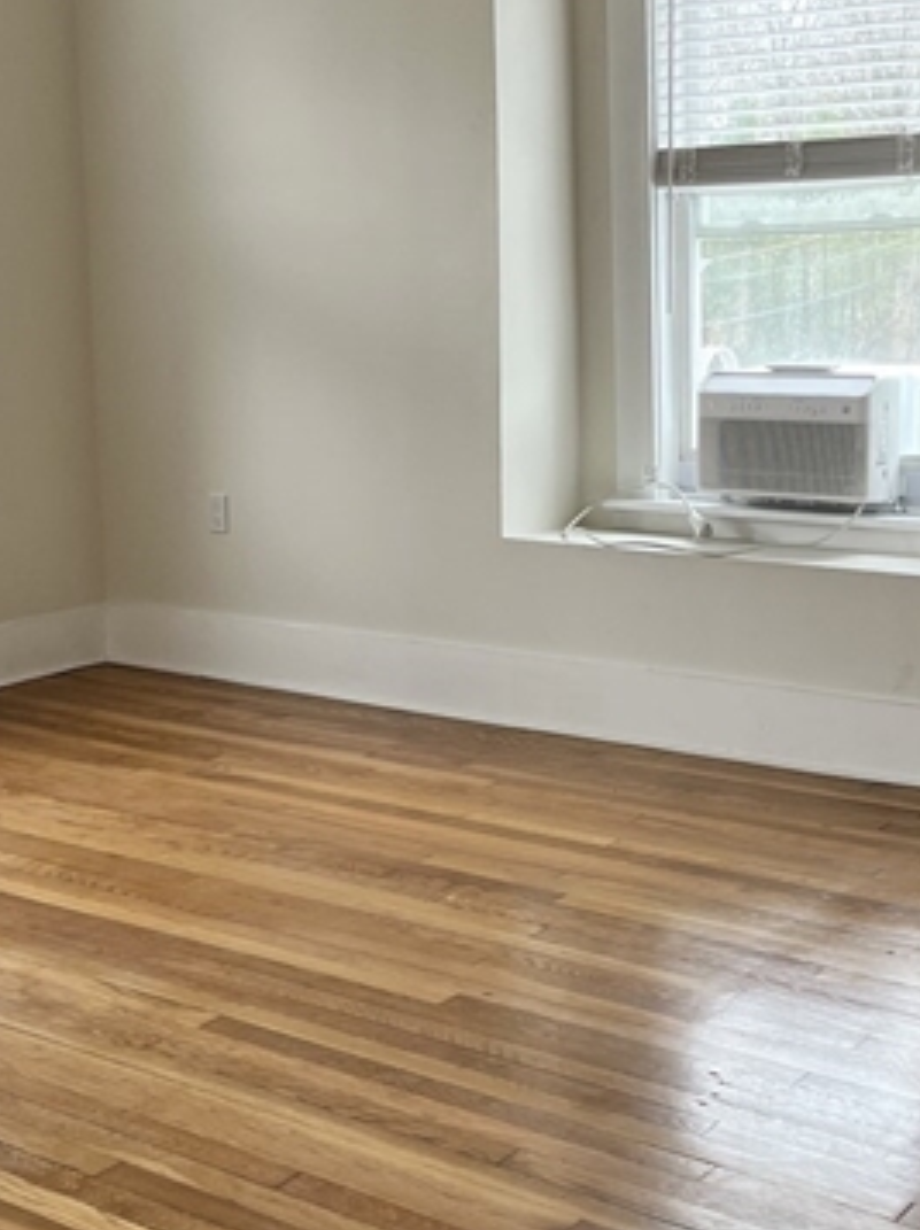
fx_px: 1988
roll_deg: +2.2
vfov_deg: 34.3
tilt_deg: -9.3
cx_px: 513
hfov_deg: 26.0
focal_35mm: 56
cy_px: 548
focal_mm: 5.1
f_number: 1.6
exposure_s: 1/136
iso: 50
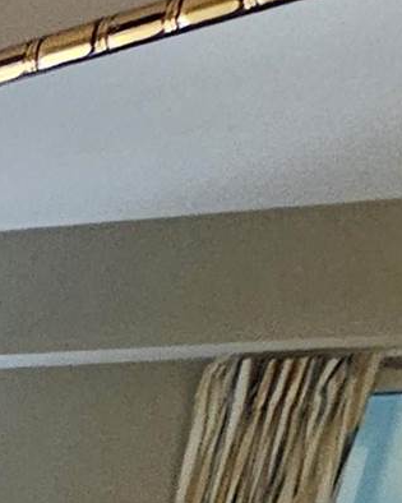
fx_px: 1473
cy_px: 1139
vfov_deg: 14.4
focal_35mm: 99
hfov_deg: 7.8
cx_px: -1289
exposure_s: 1/30
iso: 320
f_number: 2.2
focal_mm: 2.2
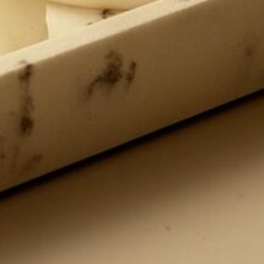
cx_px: -6
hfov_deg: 9.3
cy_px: -260
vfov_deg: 8.8
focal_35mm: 187
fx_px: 1612
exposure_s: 1/100
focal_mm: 35
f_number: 5.6
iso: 320
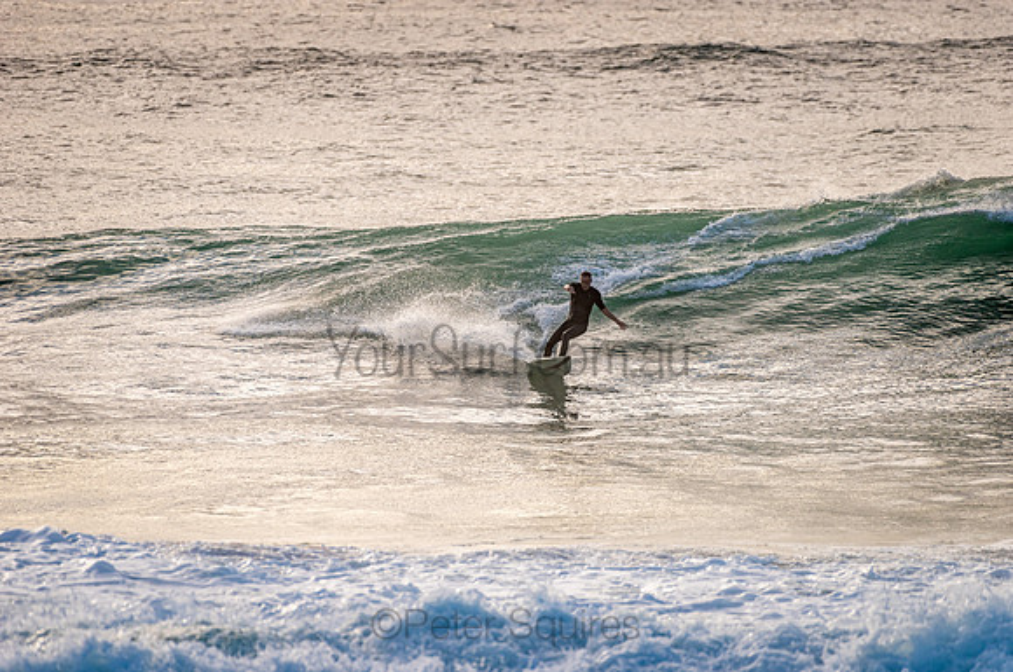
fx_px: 14071
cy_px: 336
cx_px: 506
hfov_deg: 4.1
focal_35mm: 501
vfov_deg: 2.7
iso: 200
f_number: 5.6
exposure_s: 1/2000
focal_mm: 500
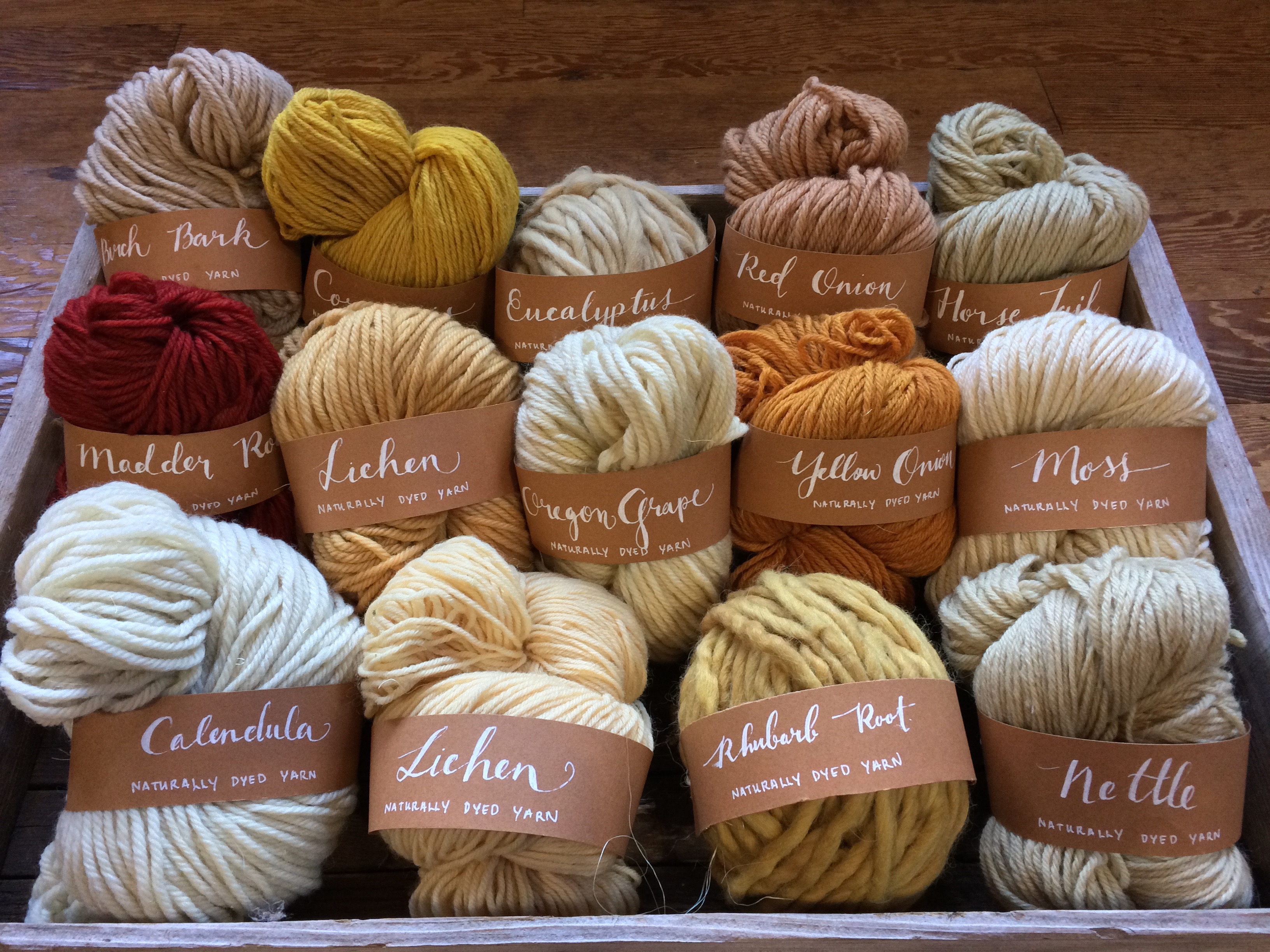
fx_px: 1064
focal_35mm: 29
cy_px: 476
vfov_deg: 48.2
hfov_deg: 61.7
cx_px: 635
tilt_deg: -56.6
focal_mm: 4.15
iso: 160
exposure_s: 1/30
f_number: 2.2
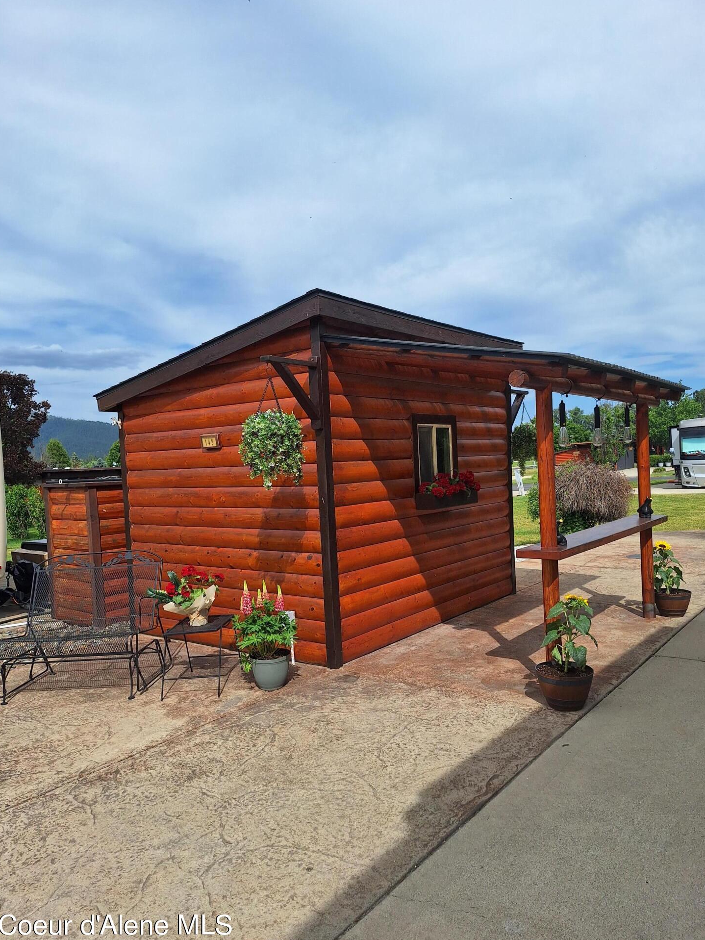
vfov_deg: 71.6
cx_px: 363
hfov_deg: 56.8
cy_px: 480
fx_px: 652
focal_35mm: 24
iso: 40
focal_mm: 5.54
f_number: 1.8
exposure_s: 1/3155
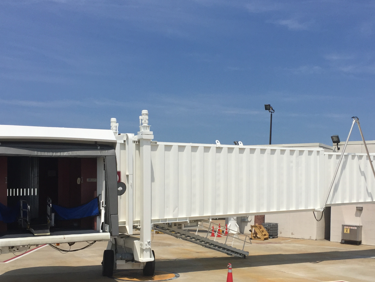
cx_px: 209
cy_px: 188
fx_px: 455
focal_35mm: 42
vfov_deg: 34.0
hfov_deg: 44.7
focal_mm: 4.15
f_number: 2.2
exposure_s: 1/4950
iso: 32
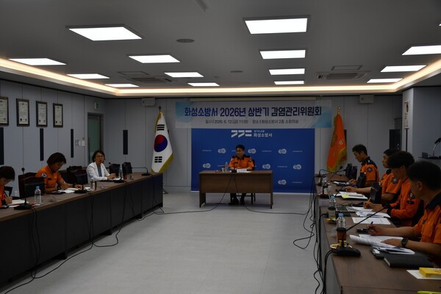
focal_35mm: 39
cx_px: 220
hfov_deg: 49.6
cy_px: 147
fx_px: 478
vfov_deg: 34.2
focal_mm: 26
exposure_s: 1/250
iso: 250
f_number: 5.6
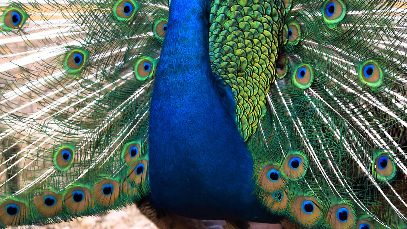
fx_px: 2150
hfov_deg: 10.8
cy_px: -73
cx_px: 134
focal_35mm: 199
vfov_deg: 6.1
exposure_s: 1/160
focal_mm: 55
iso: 400
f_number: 6.3
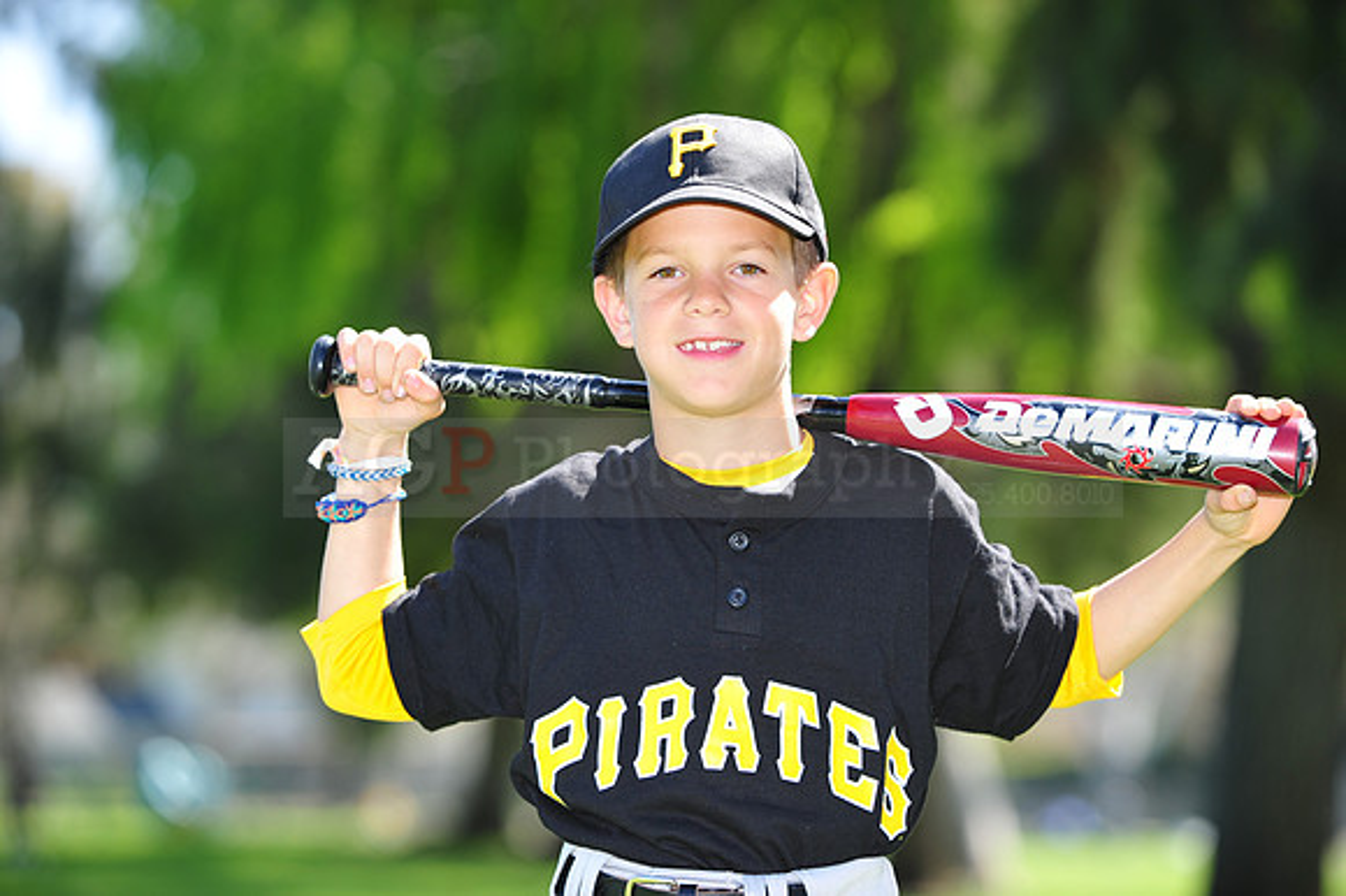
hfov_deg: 14.2
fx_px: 5418
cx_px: 673
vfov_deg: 9.5
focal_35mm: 145
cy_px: 448
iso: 200
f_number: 4.5
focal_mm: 145
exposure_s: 1/400
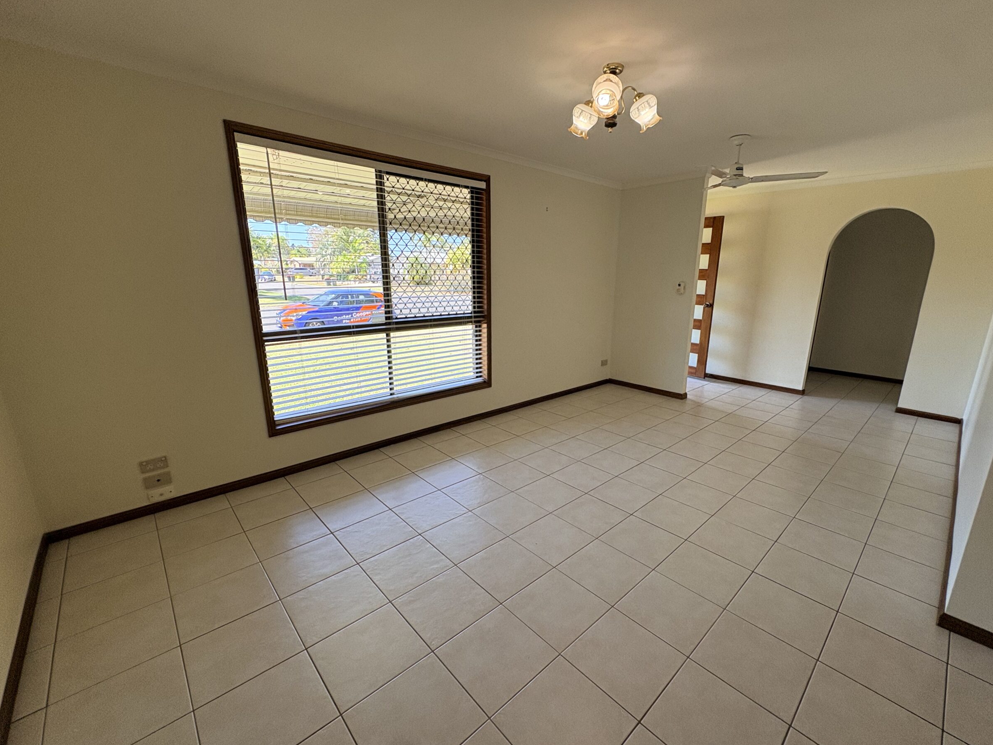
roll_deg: -1.1
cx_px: 529
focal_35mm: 15
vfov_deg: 81.7
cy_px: 377
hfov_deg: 98.0
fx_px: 430
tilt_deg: -14.0
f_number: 2.2
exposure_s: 1/104
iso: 64
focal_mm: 2.22
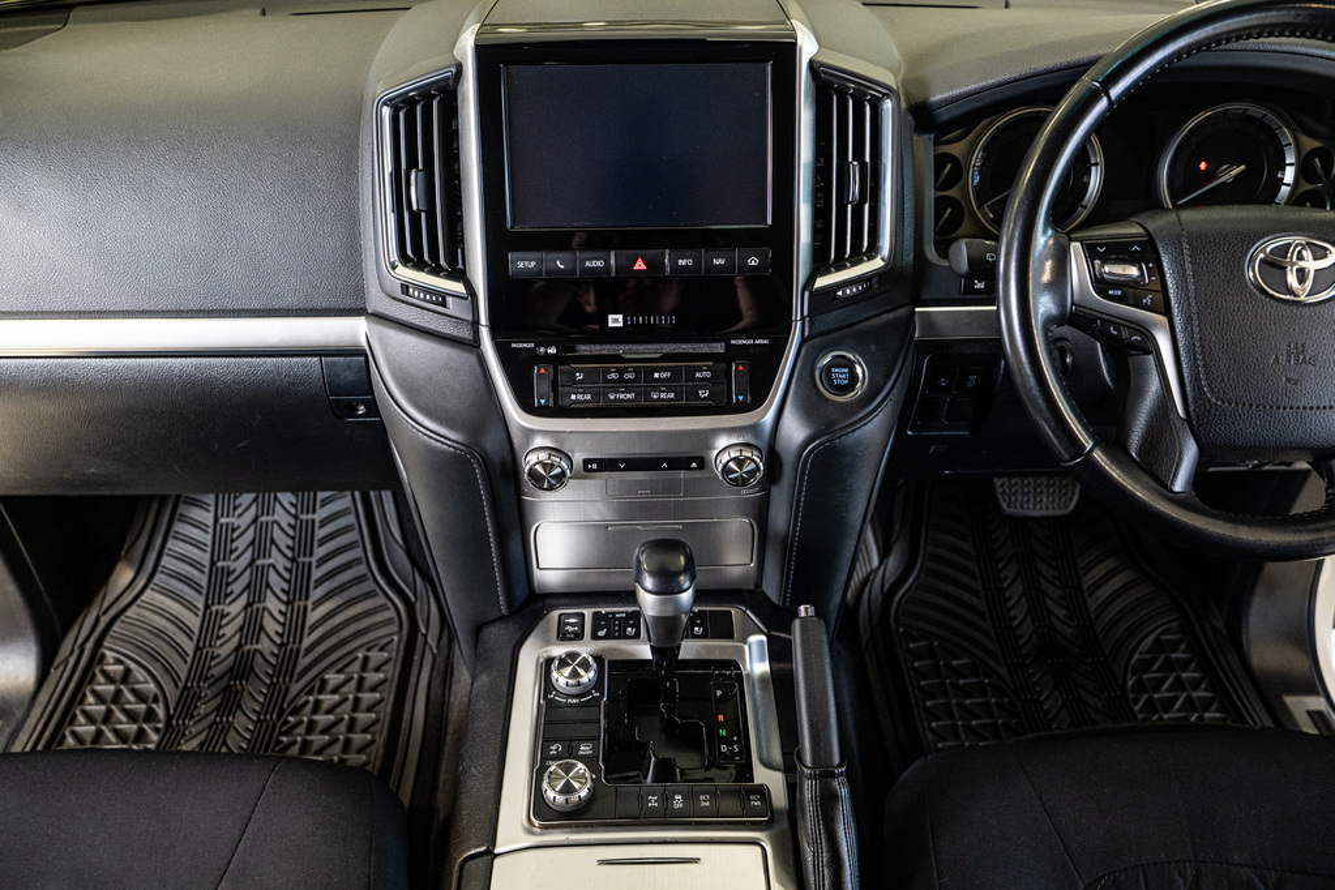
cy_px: 445
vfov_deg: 43.6
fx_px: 1112
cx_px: 668
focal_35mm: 30
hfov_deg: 61.9
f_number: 4
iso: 1600
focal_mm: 30
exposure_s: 1/125
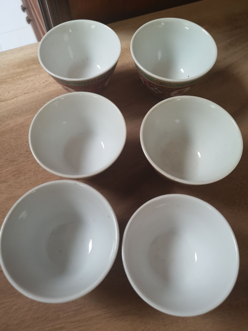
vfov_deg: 65.3
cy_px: 166
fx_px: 258
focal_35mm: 27
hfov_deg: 51.4
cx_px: 124
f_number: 1.8
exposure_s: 1/30
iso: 400
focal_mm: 5.58
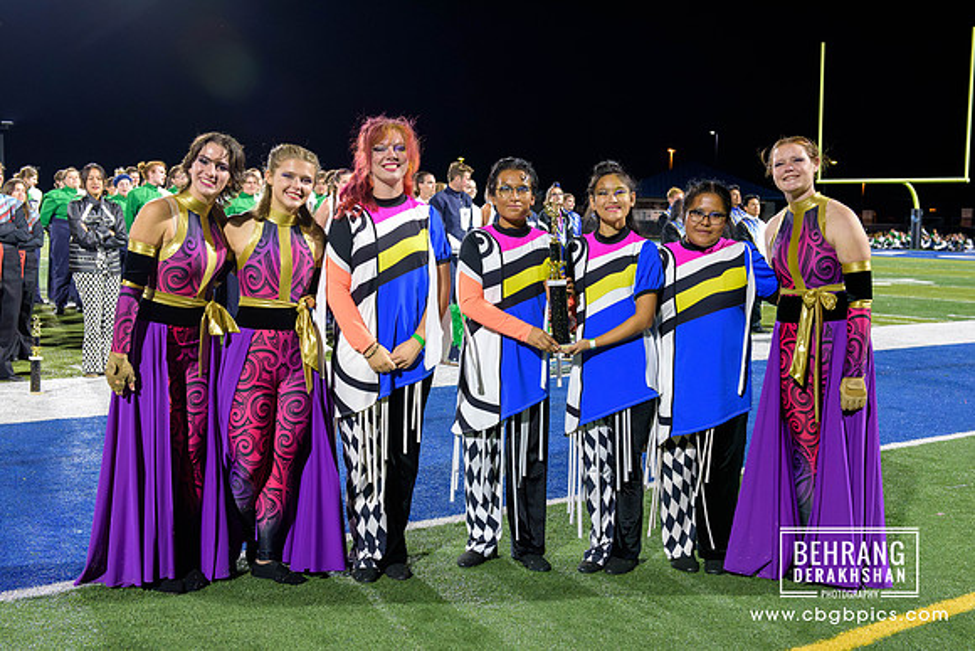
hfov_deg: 37.2
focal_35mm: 53
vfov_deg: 25.3
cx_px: 499
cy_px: 352
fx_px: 1446
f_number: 6.3
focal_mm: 48
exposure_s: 1/200
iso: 7200
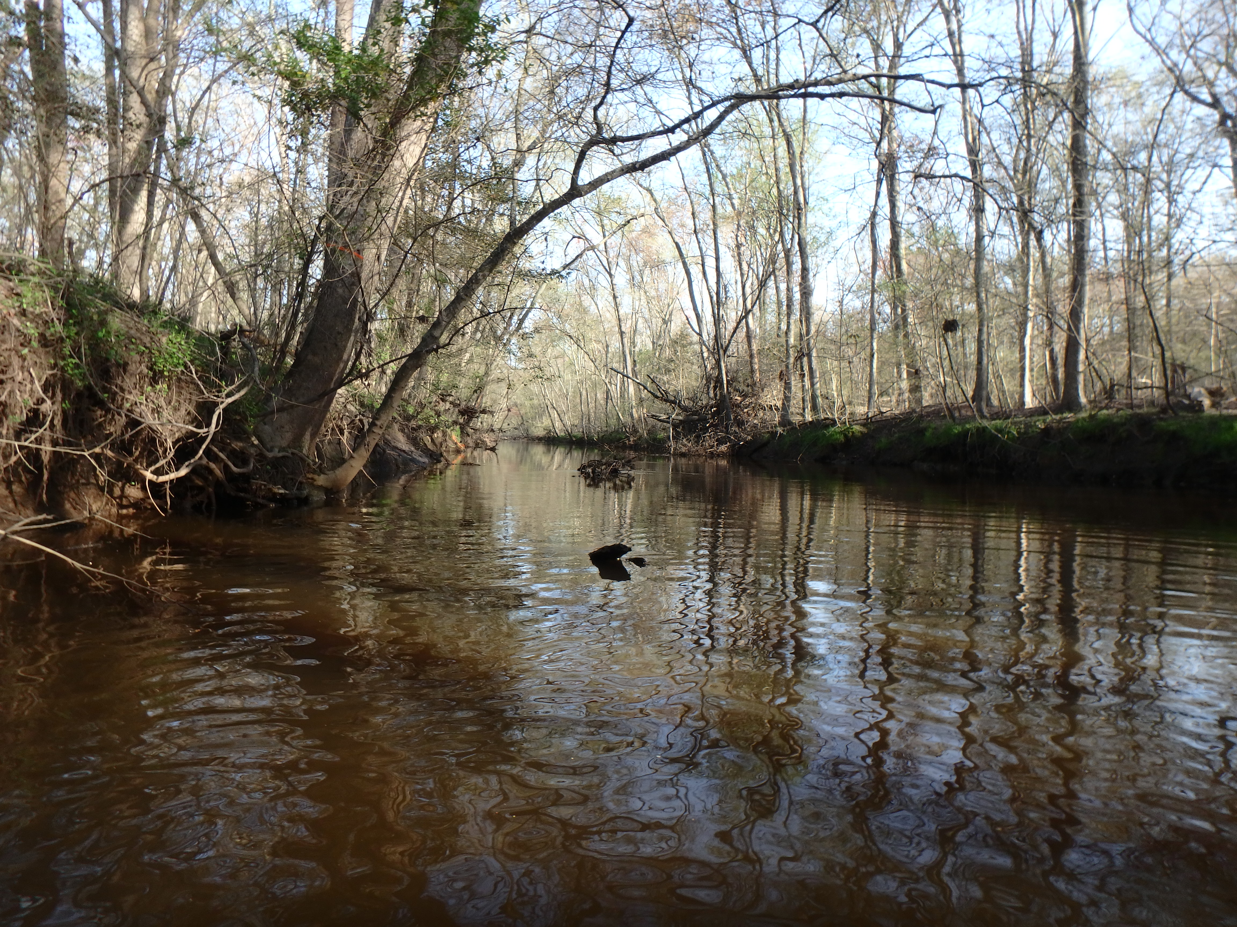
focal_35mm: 21
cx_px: 618
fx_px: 750
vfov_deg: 63.4
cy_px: 464
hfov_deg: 79.0
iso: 125
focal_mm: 3.7
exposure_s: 1/160
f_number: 3.5
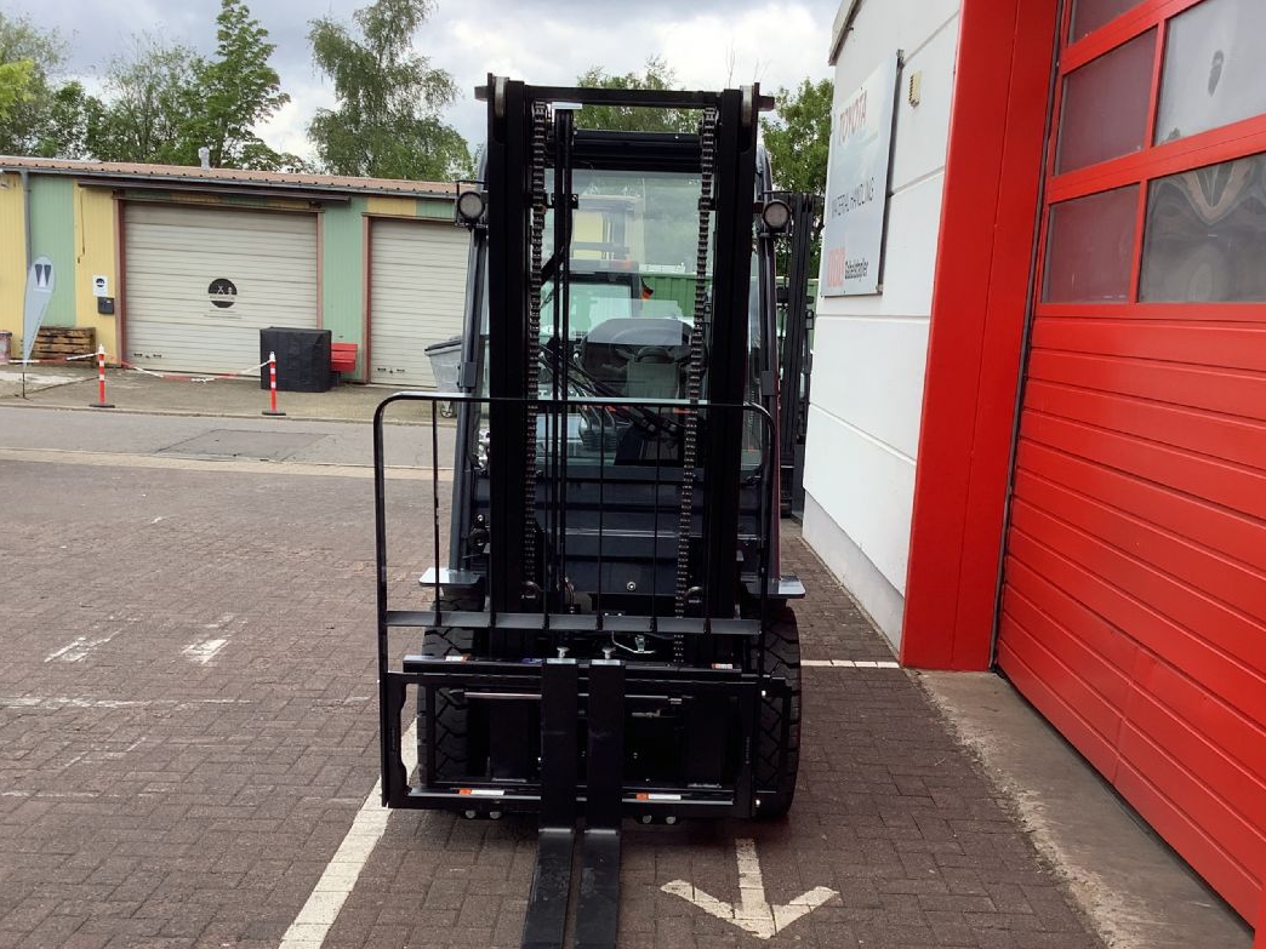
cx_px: 655
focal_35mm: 38
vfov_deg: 37.6
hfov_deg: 49.0
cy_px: 562
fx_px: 1390
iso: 25
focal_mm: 3.3
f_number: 2.4
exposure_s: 1/278
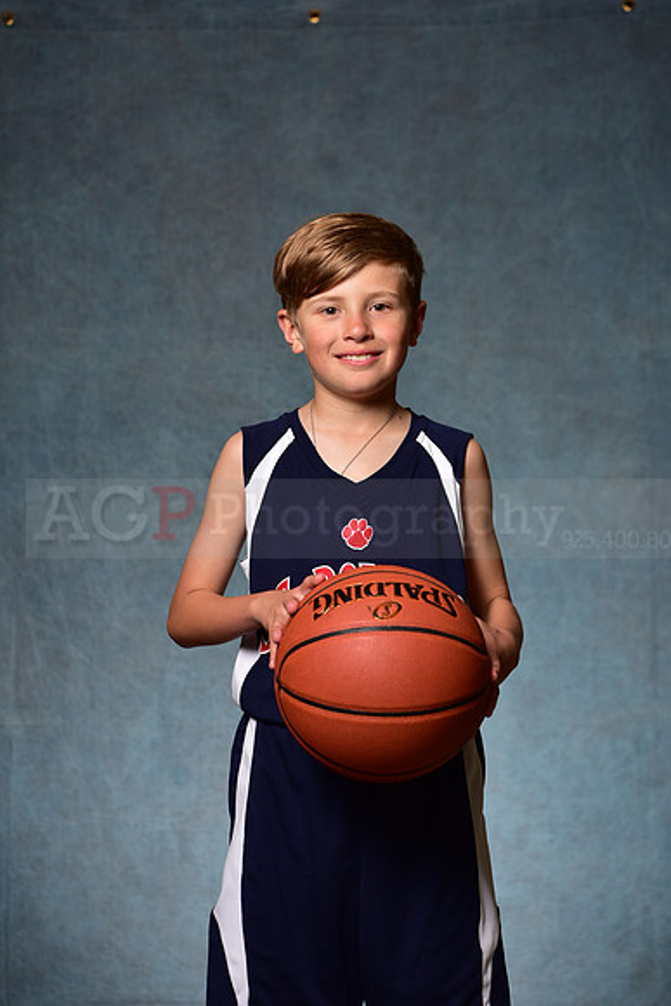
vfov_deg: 28.8
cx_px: 336
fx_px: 1956
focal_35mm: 70
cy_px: 503
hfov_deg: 19.5
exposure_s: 1/200
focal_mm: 70
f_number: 5
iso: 100
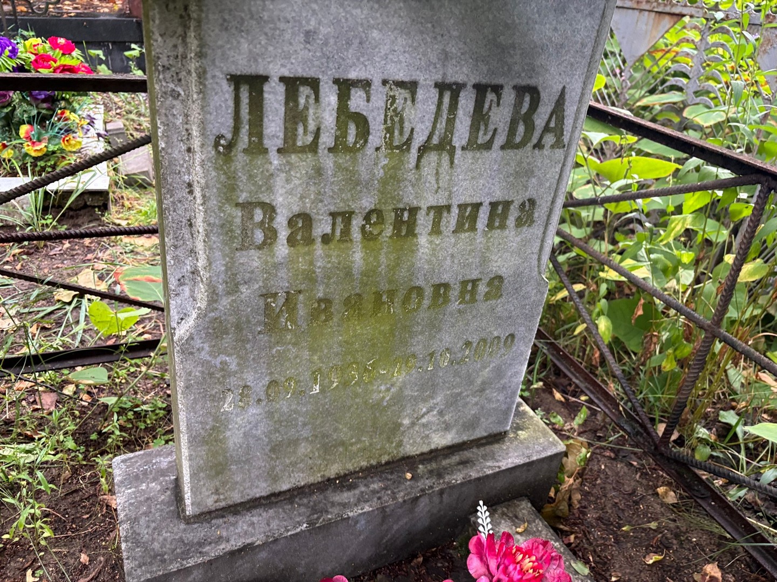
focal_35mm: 26
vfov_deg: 53.1
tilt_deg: -31.8
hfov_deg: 67.3
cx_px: 388
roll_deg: -3.4
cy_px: 291
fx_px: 584
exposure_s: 1/60
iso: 320
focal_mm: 5.96
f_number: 1.6
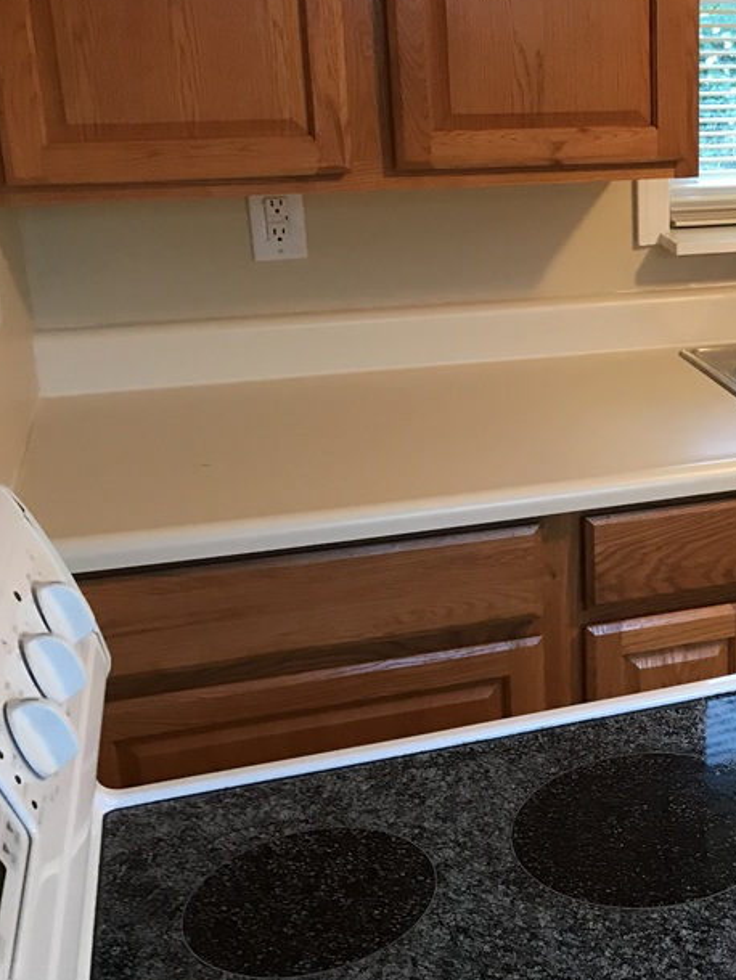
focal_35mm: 49
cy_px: 427
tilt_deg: -18.0
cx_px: 755
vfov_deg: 38.8
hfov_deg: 27.8
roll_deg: -1.7
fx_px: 1388
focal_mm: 3.99
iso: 100
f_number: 1.8
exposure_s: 1/13
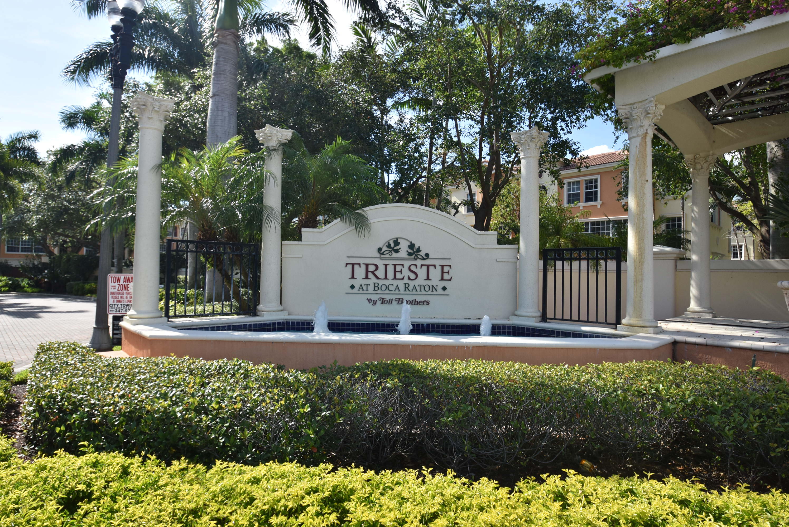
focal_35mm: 18
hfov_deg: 90.0
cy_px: 264
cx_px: 394
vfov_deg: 67.5
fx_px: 395
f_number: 8
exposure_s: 1/500
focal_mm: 12
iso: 250
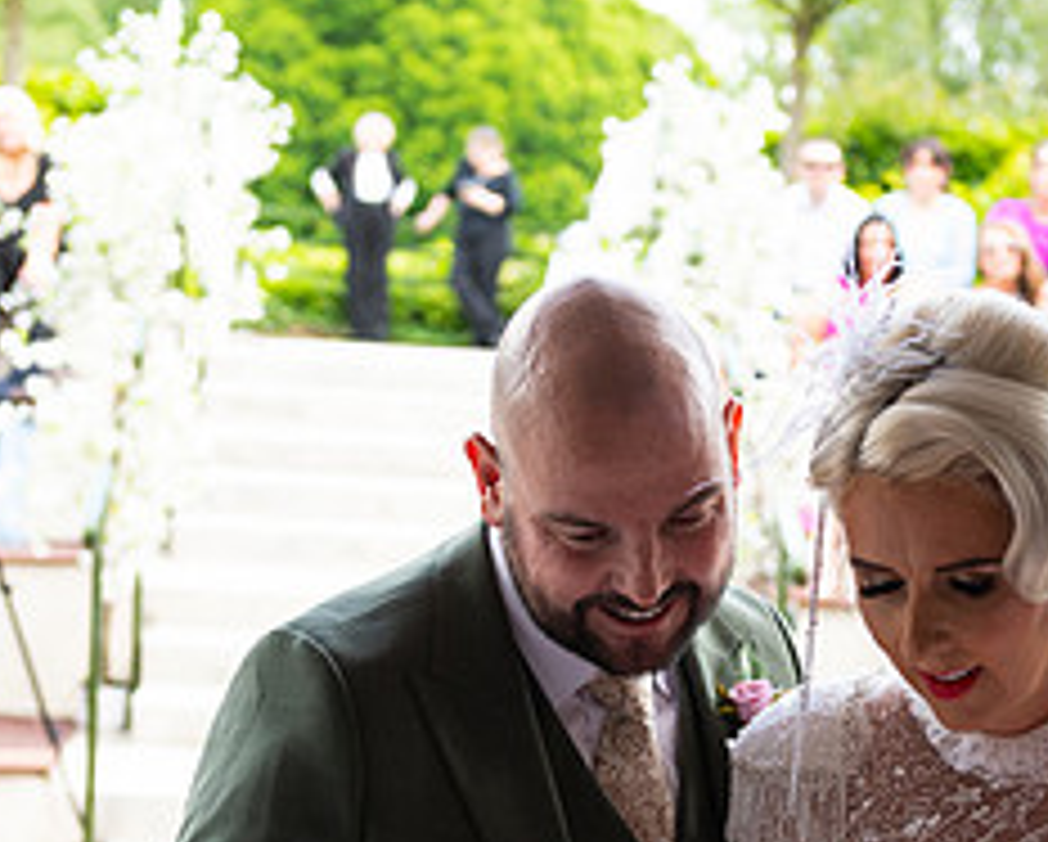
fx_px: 3478
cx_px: 693
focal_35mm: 112
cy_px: 772
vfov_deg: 13.7
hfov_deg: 17.1
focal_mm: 48
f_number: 3.5
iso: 160
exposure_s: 1/160
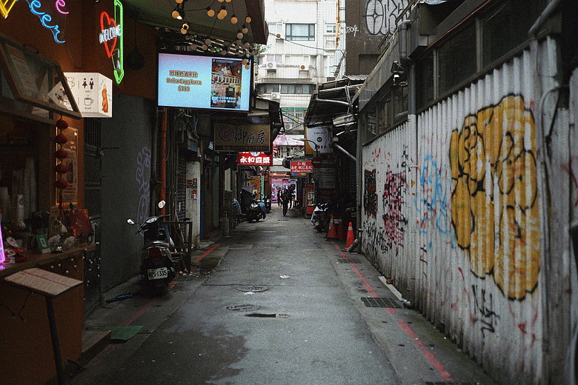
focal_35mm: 35
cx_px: 289
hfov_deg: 54.4
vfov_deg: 37.9
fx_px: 562
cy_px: 192
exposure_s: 1/500
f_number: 2.2
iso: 500
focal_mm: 35
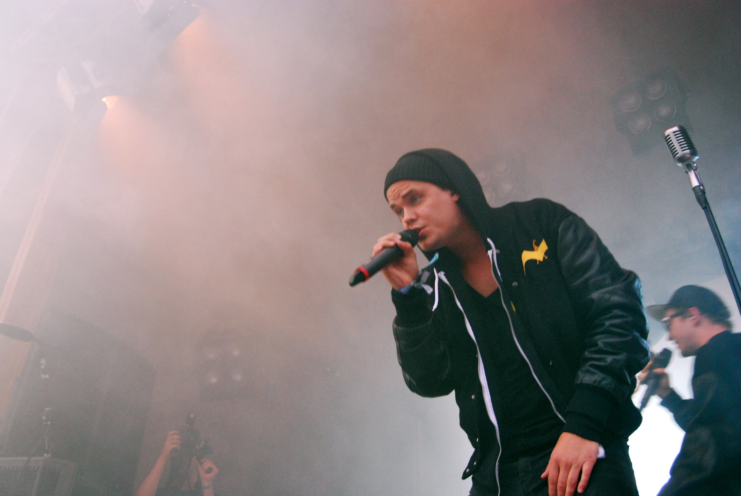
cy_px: 248
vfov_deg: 40.1
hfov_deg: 57.2
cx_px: 370
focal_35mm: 33
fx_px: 680
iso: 1600
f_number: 4
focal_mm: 22
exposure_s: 1/60
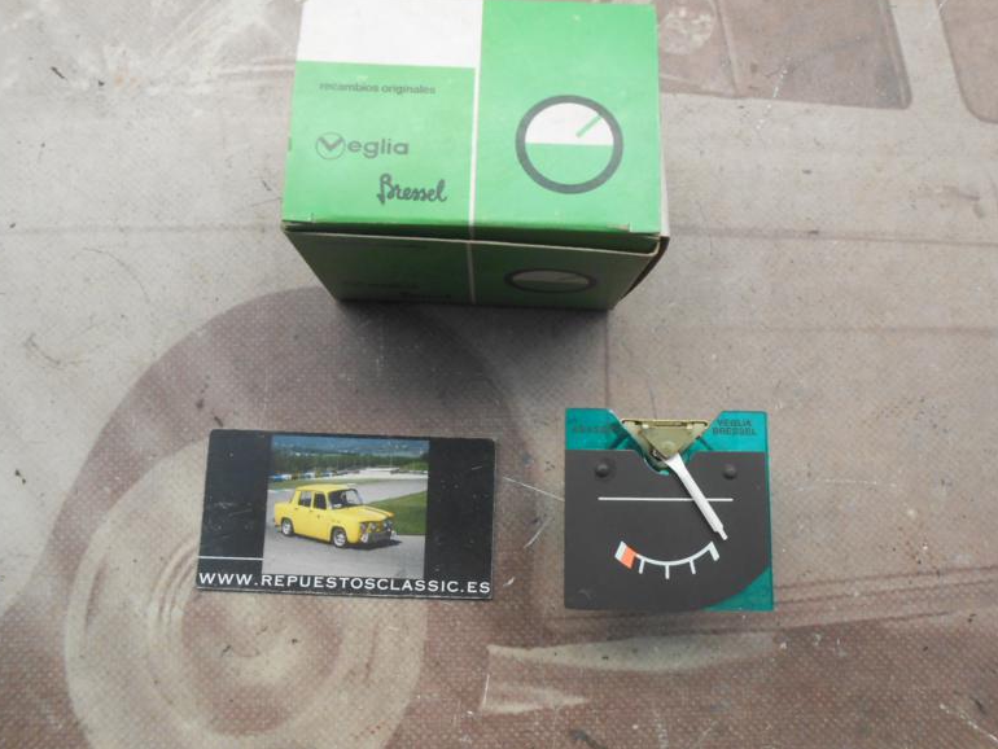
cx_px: 503
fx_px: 779
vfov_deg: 51.4
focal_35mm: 27
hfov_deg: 65.3
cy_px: 362
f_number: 3.5
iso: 160
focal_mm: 4.6
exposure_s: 1/30
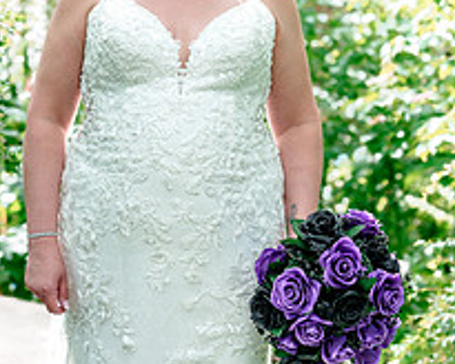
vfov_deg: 8.3
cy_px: 93
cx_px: 189
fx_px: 2491
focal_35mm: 185
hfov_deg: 10.4
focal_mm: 90
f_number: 3.5
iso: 320
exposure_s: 1/640
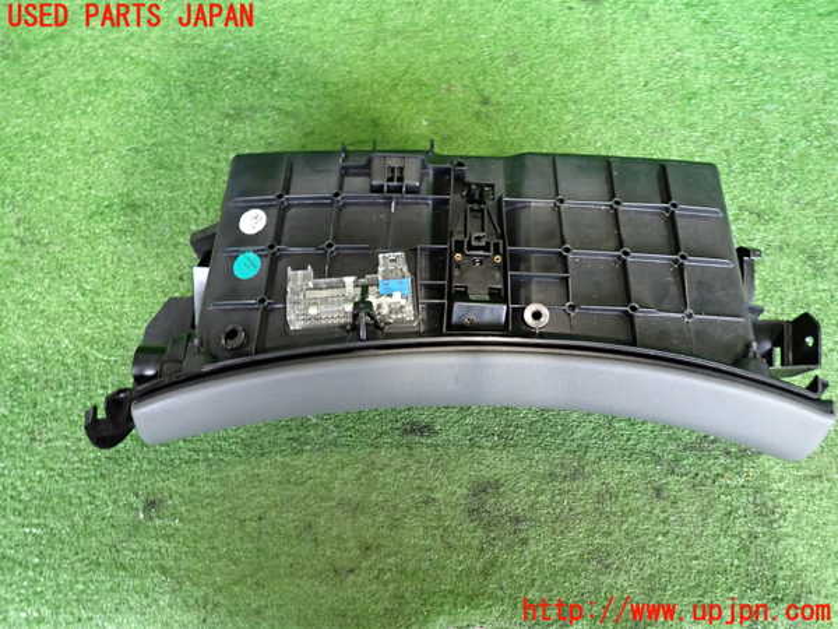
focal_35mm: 25
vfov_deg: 54.9
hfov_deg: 69.4
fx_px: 605
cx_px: 419
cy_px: 314
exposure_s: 1/30
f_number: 2
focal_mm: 4.5
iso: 400
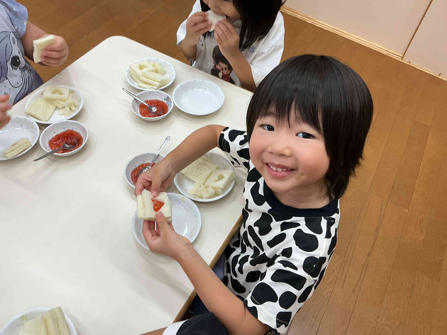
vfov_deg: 48.2
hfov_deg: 61.7
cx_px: 224
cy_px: 168
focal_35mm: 29
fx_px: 374
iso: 40
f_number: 1.8
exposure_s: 1/60
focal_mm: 3
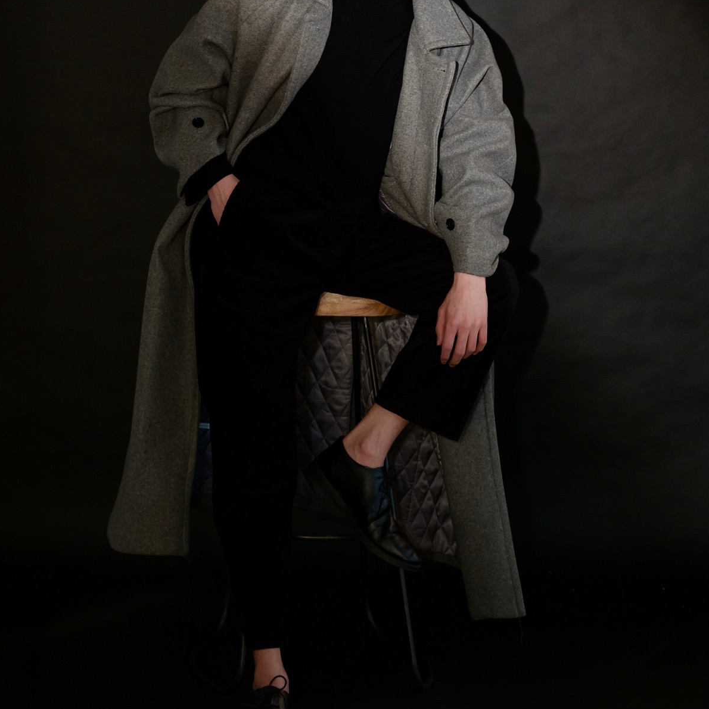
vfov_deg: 27.2
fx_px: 1460
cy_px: 243
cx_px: 355
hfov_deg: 27.3
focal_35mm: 63
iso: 1000
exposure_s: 1/125
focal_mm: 49
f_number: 5.6
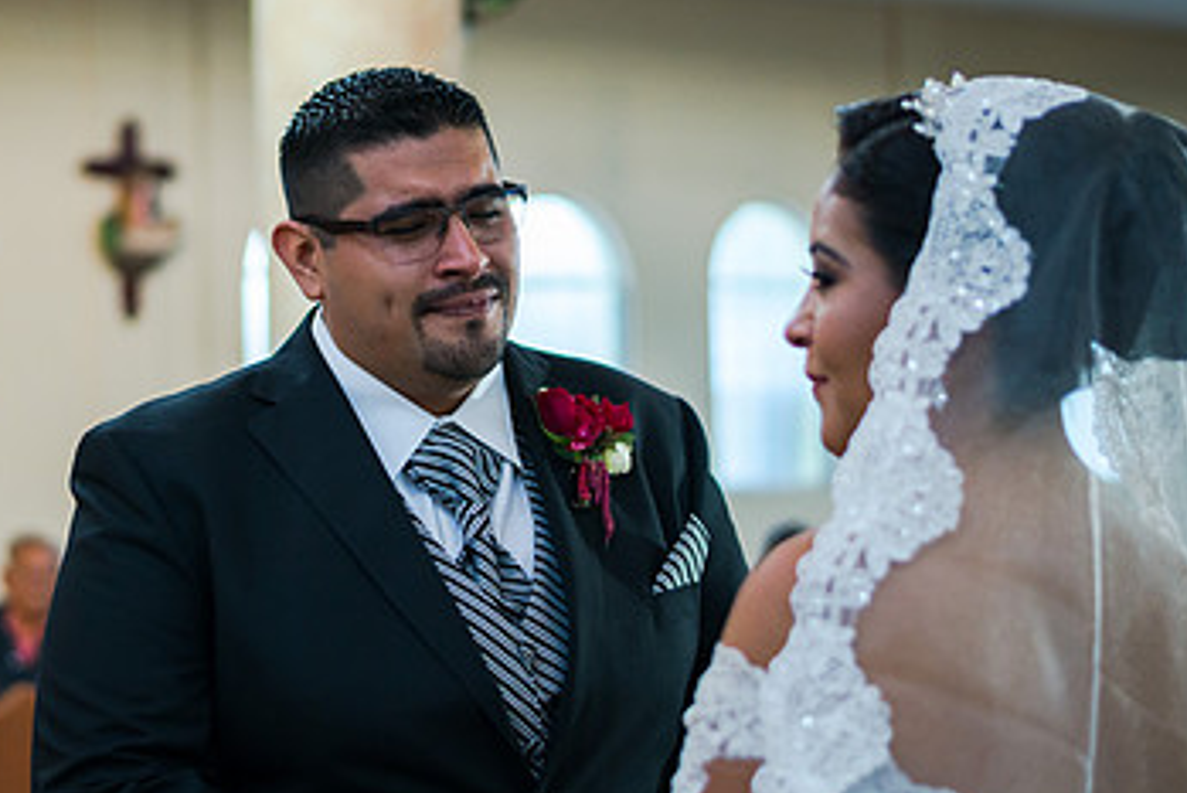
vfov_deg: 16.5
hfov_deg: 24.3
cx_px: 364
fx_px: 2738
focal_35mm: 83
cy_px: 407
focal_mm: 50
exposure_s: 1/320
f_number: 1.8
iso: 1000
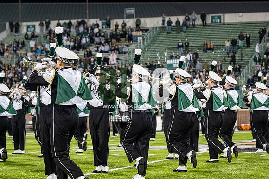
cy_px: 90
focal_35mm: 111
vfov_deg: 12.3
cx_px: 134
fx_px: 829
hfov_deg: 18.4
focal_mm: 74
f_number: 2.8
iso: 800
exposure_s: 1/500
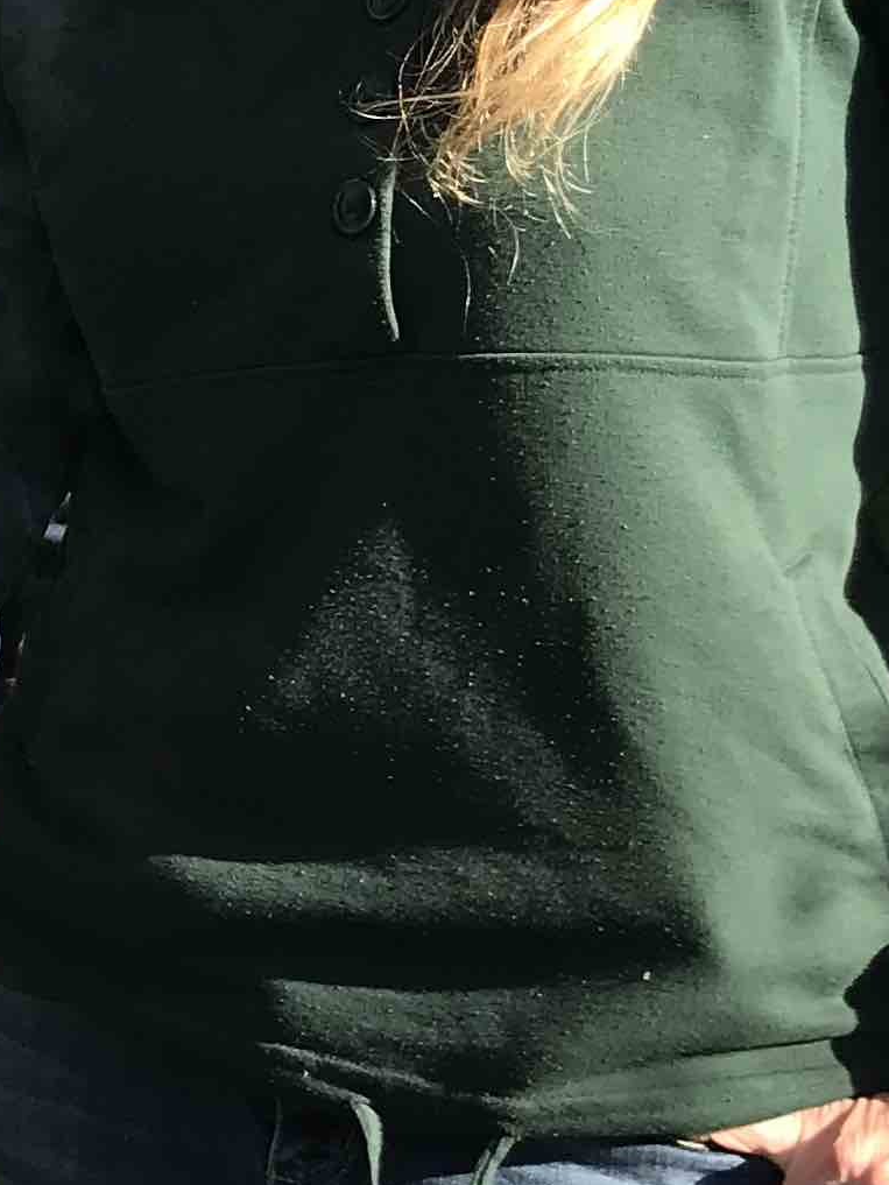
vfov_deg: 17.4
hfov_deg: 12.2
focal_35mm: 111
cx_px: -752
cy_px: 62
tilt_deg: -2.8
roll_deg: -2.6
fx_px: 3800
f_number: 1.8
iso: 20
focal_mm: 3.99
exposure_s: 1/573
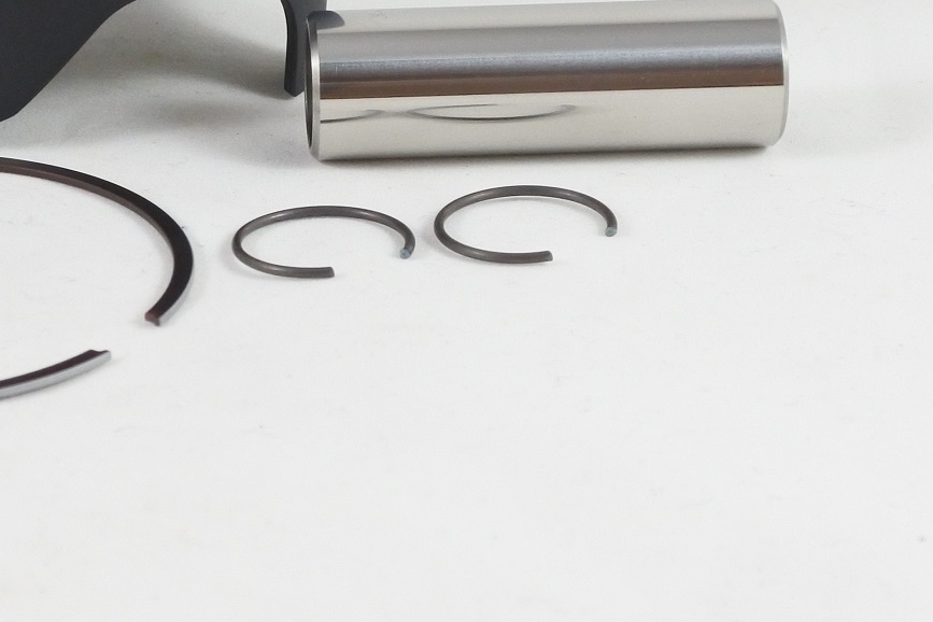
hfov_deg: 19.4
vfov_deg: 13.0
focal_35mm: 103
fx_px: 2669
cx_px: 77
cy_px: -69
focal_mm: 16.8
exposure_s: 1/125
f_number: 4.5
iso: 560
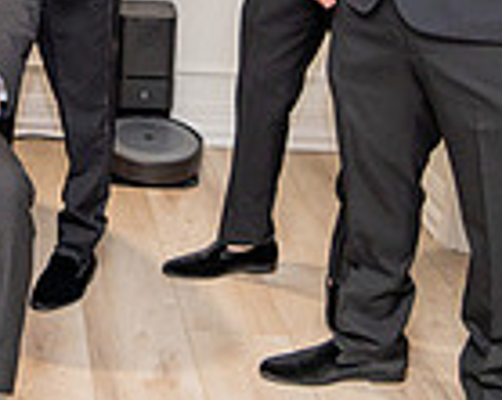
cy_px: -92
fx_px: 1396
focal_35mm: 94
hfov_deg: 18.8
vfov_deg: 15.7
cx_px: -159
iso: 640
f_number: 4
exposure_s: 1/160
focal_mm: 24
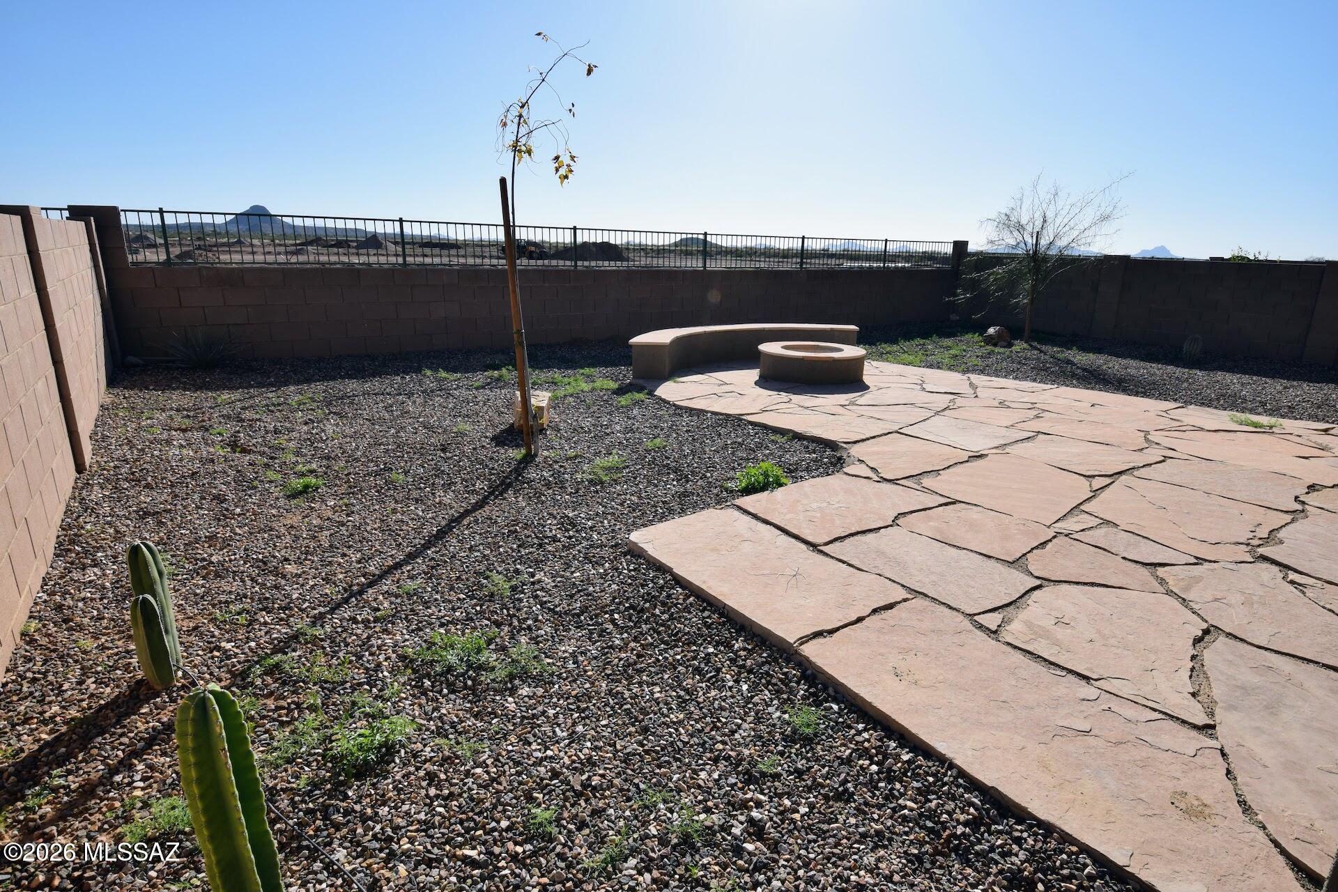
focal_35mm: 18
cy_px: 446
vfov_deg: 67.4
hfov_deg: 90.0
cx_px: 669
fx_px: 669
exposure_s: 1/640
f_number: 13
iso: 400
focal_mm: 12
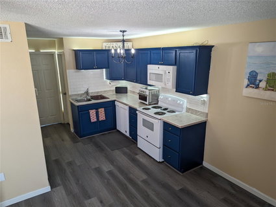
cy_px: 104
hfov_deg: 71.5
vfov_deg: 56.9
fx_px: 192
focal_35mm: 24
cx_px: 138
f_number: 1.85
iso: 76
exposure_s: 1/24
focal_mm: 6.81
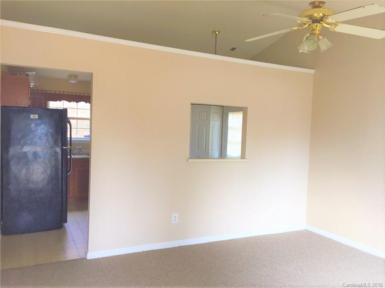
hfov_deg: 61.7
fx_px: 323
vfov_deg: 48.2
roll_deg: -2.6
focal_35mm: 29
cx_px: 192
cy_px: 144
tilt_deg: -3.0
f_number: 2.2
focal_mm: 4.15
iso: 32
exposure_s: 1/30
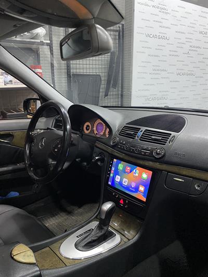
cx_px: 104
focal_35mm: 26
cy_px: 138
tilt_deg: -14.1
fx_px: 208
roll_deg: +0.5
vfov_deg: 67.3
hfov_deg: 53.1
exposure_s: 1/25
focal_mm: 4.25
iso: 500
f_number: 1.8
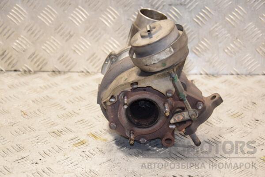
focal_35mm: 75
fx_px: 552
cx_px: 132
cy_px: 88
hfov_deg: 27.0
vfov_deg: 18.2
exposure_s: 1/125
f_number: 5
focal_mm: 50
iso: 800
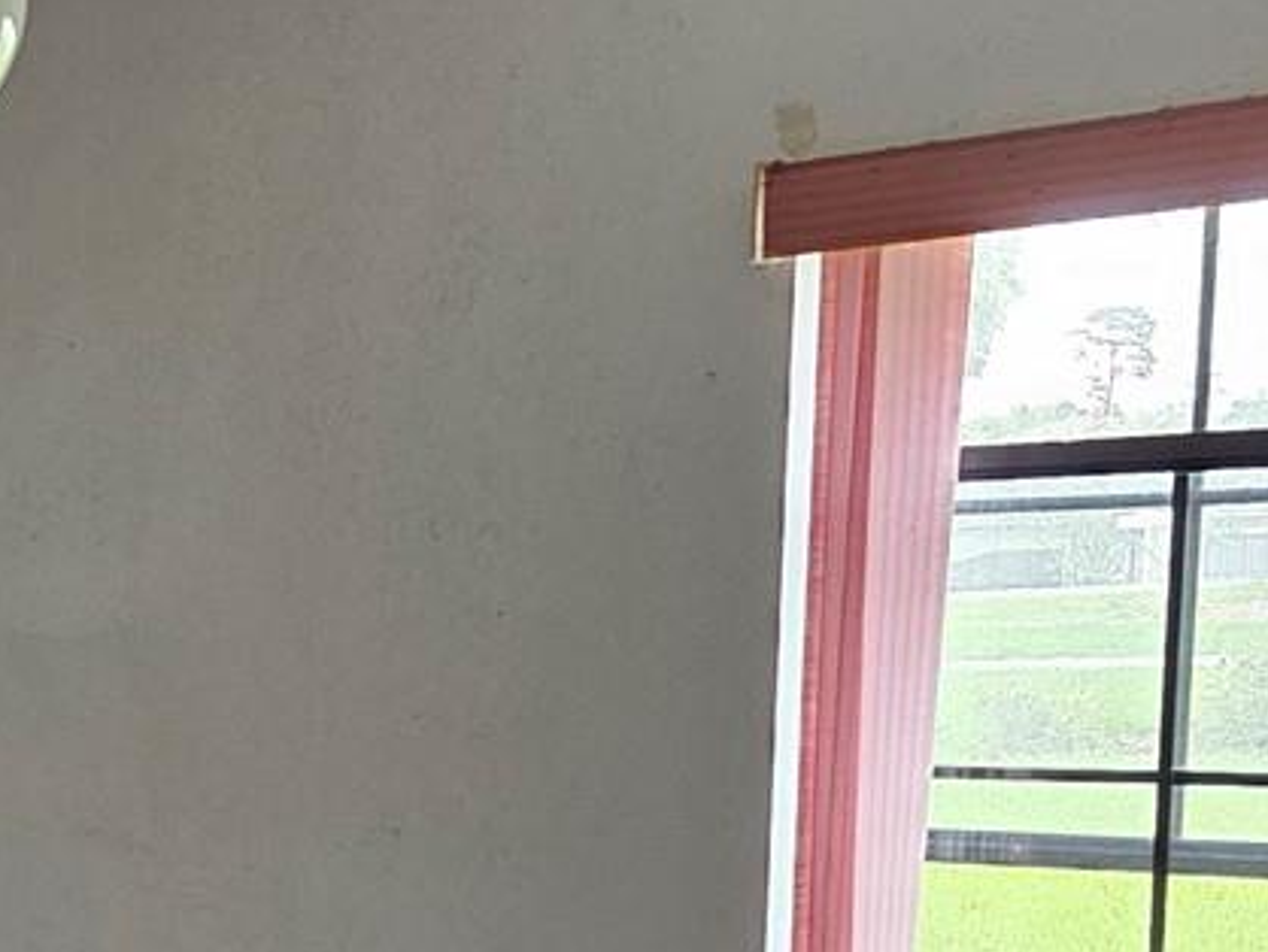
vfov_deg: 16.2
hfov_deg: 19.0
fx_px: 3225
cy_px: 1128
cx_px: -740
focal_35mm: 88
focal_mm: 6.3
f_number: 1.7
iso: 200
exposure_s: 1/120
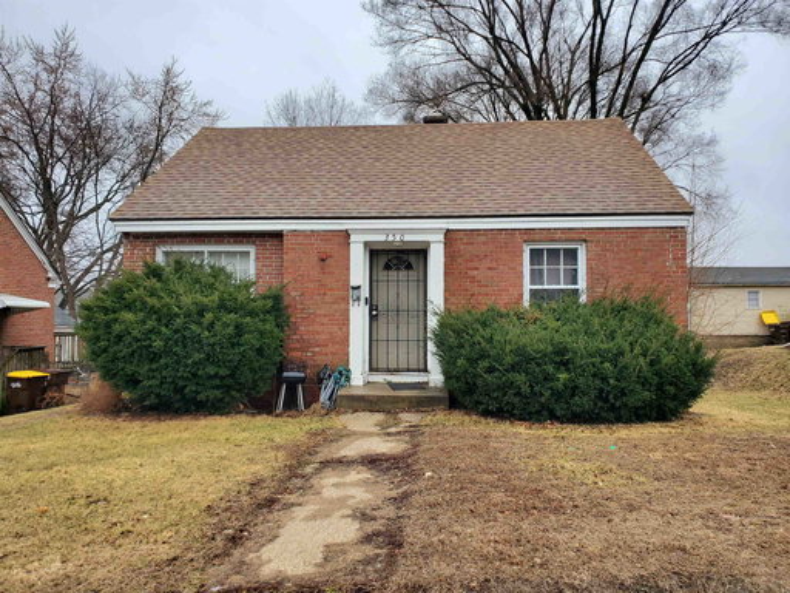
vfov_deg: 53.1
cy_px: 296
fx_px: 593
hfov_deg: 67.3
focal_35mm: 26
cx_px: 395
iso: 50
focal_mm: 4.3
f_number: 2.4
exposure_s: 1/381
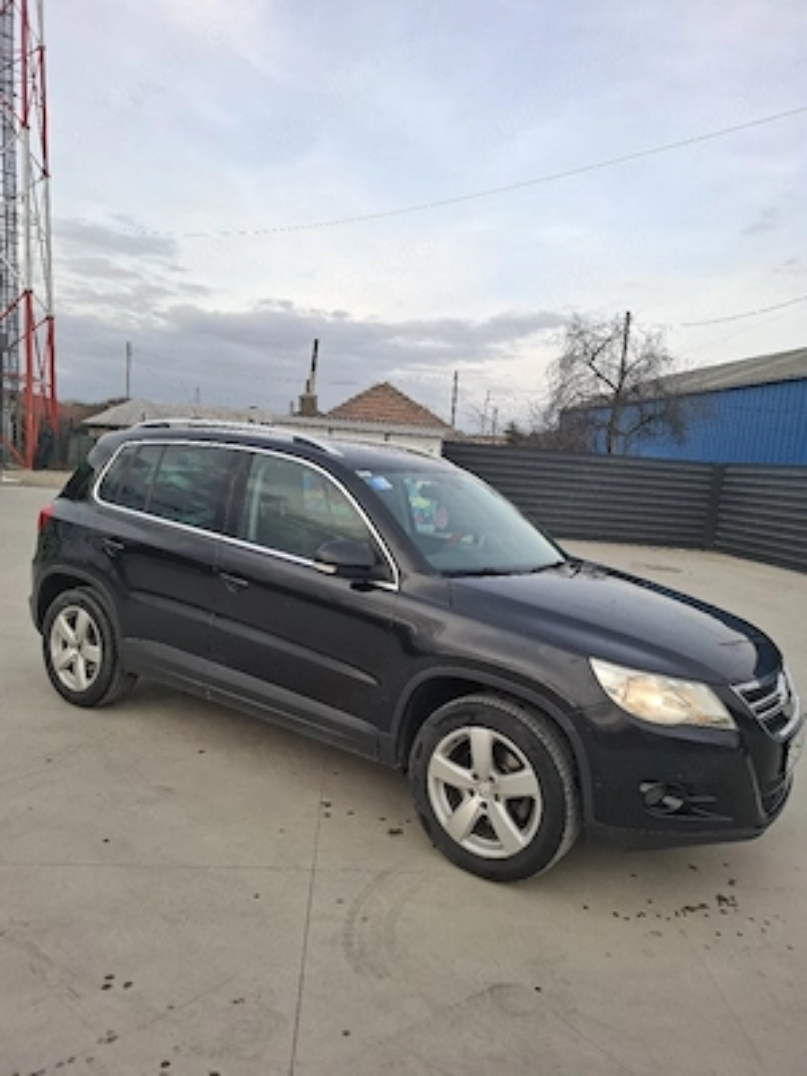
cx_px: 404
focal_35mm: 23
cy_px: 538
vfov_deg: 73.9
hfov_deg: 58.9
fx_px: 715
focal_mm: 5.54
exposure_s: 1/417
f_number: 1.8
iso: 50
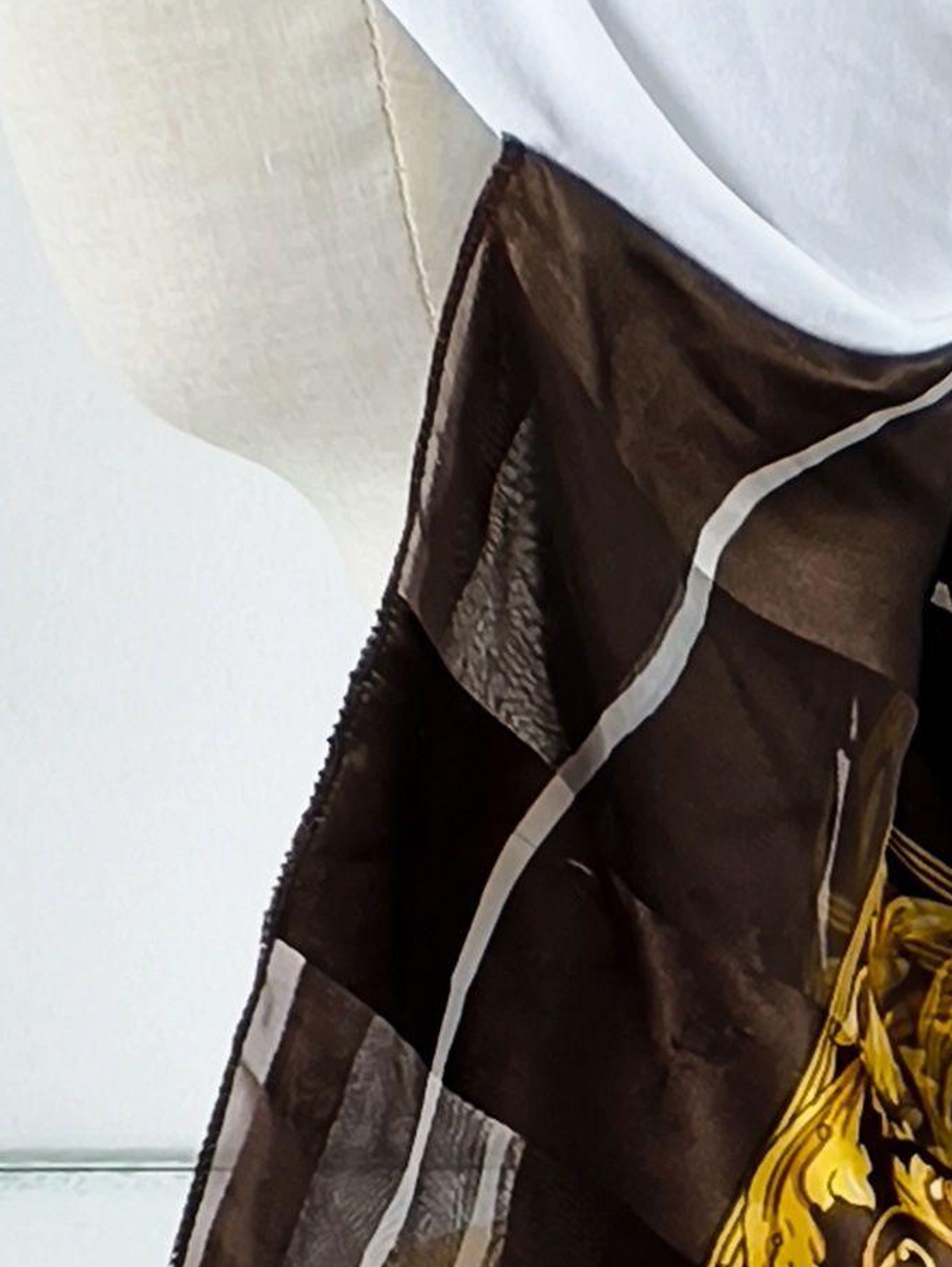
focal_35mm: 84
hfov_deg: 17.4
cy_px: 1153
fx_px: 3076
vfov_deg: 22.7
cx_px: 831
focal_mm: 1.65
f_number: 2.2
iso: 50
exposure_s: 1/60
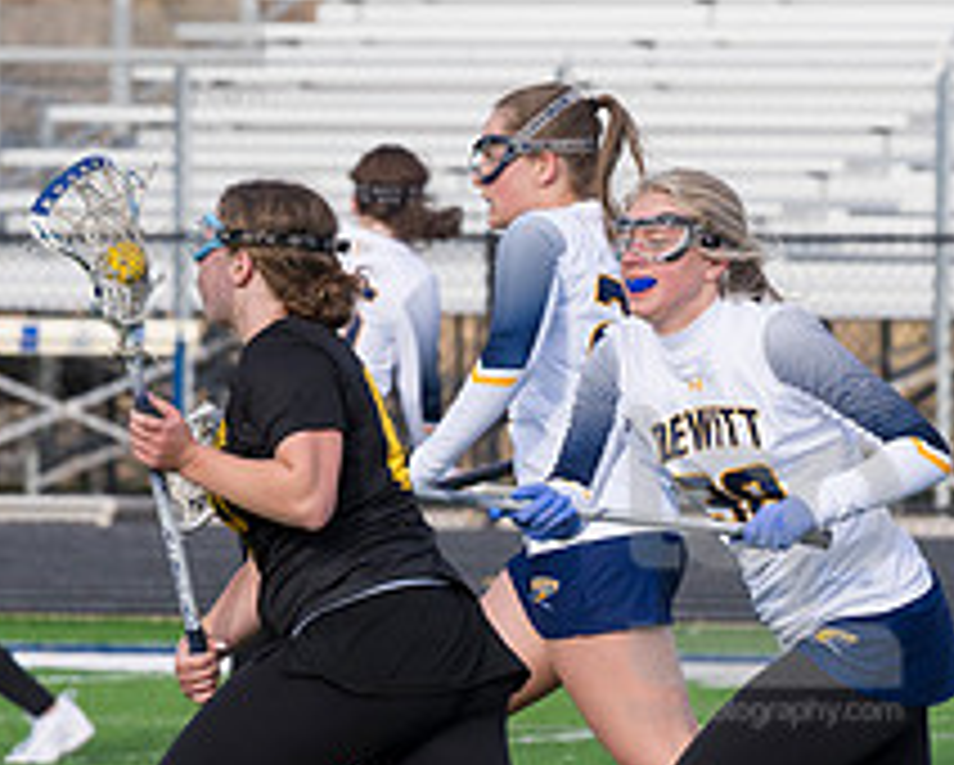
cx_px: 765
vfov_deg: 2.2
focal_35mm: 711
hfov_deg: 2.7
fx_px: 20093
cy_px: 567
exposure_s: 1/1600
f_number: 5.6
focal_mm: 185
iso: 320
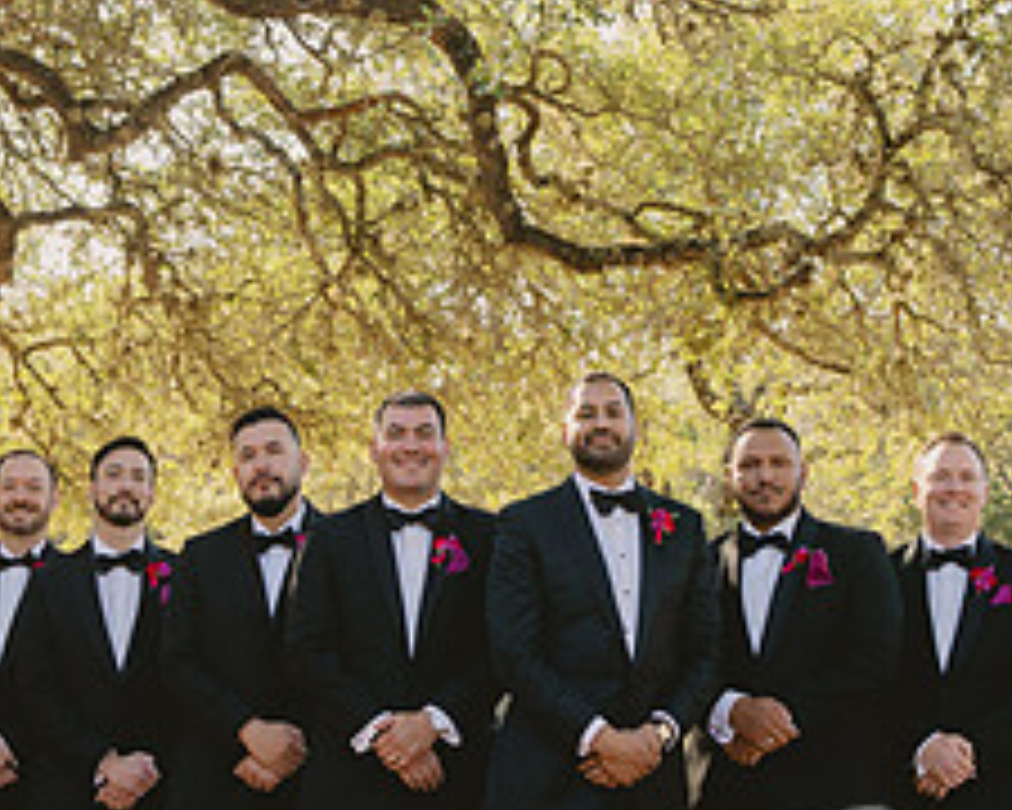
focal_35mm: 74
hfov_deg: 25.7
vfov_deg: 20.7
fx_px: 2216
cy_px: 399
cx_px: 589
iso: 640
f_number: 5
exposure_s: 1/250
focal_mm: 26
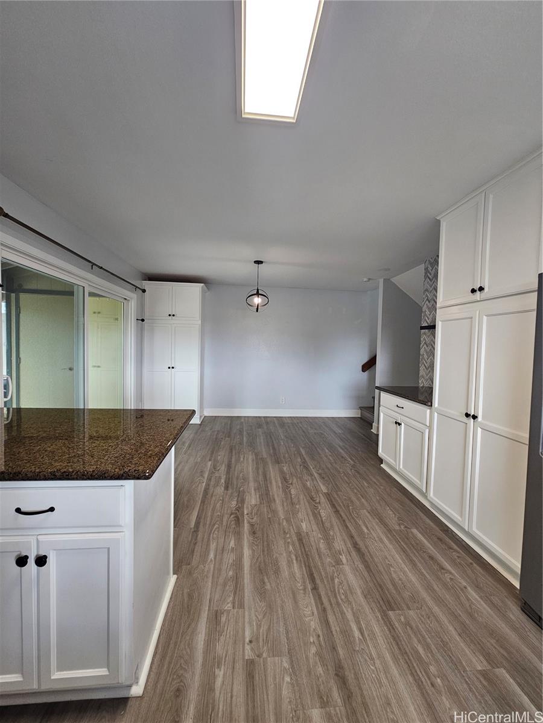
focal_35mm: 13
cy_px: 362
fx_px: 272
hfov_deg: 89.9
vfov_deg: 106.2
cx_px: 272
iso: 125
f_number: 2.2
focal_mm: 2.2
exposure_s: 1/60
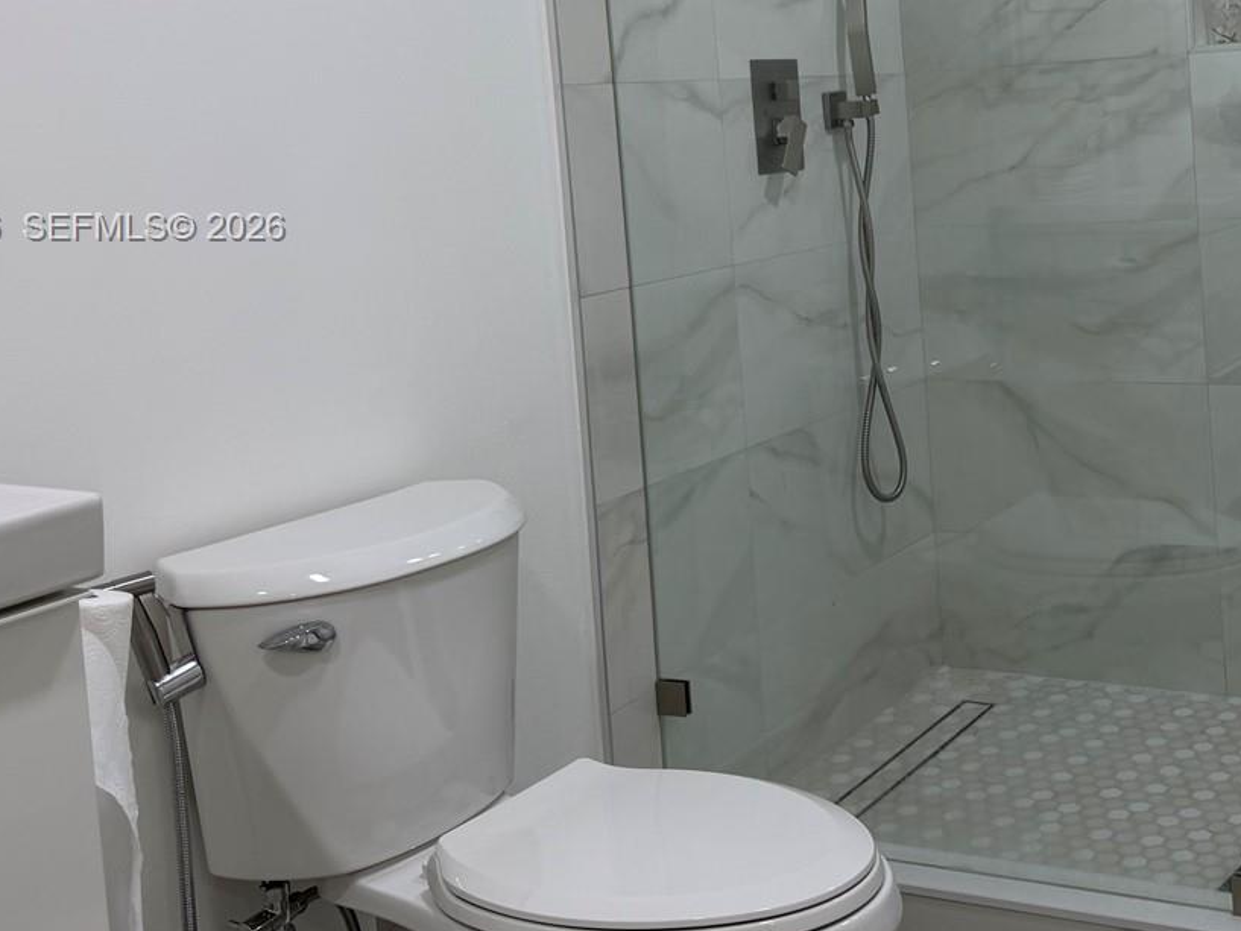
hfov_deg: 38.6
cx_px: 1027
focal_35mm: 47
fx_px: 1685
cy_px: 229
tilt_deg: -3.7
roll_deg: +4.2
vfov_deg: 30.4
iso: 80
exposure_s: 1/120
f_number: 1.78
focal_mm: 6.76
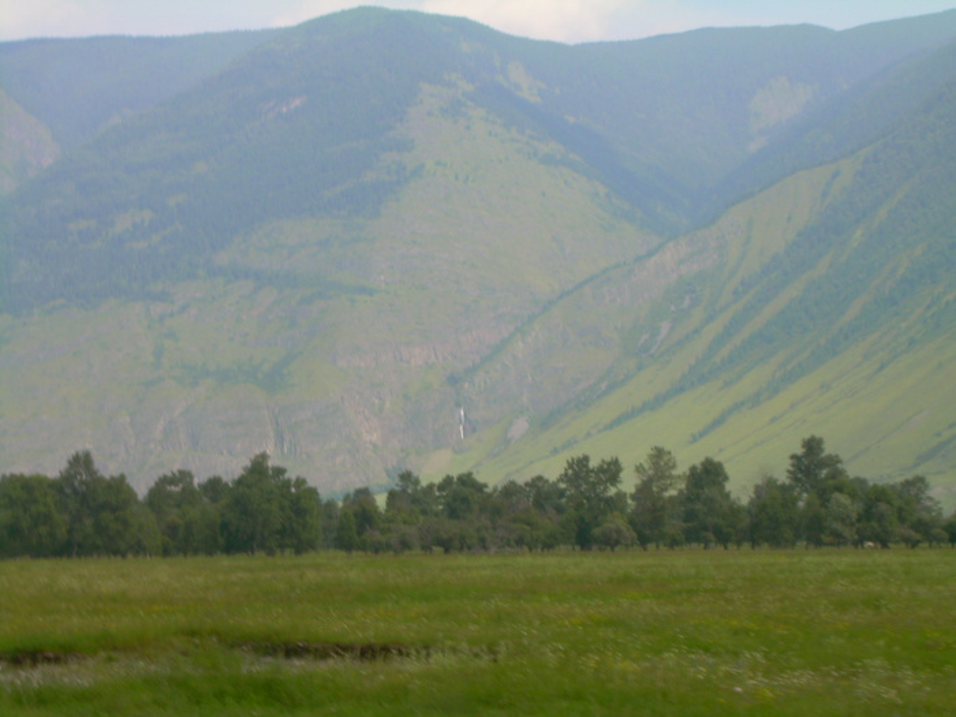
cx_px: 478
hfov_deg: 17.9
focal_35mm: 110
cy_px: 358
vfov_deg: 13.5
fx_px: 3038
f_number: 8
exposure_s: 1/115
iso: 50
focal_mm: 18.9
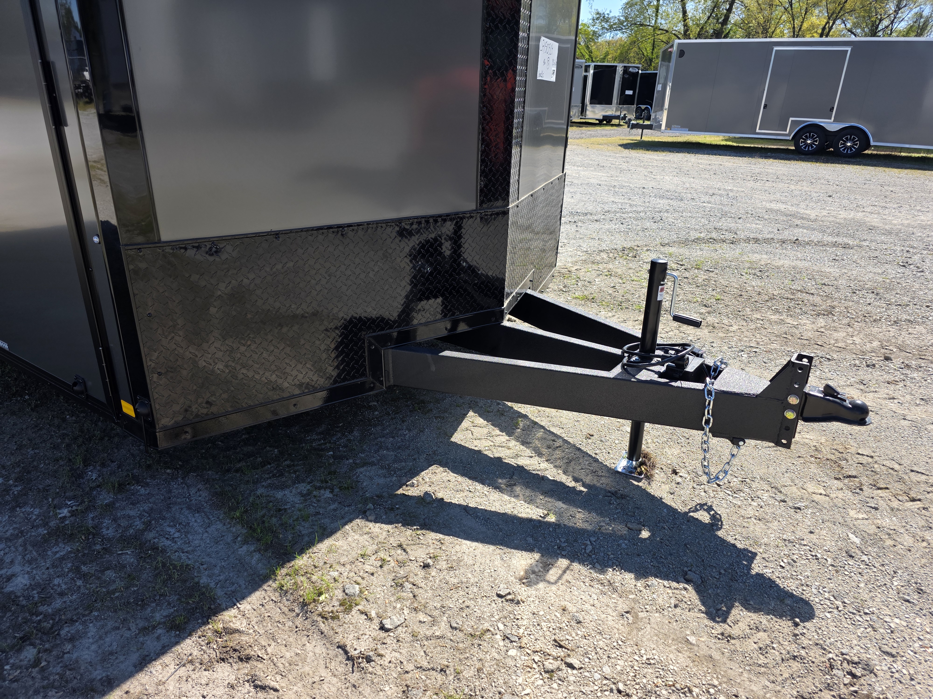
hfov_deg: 73.9
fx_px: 620
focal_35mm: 23
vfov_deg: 58.9
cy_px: 350
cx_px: 466
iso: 80
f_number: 1.7
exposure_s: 1/2752
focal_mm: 6.3
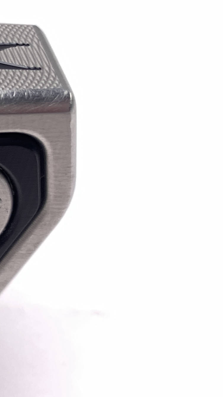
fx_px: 894
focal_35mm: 85
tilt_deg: -49.1
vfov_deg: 25.0
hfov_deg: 11.7
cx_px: -306
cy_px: 211
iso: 32
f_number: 1.8
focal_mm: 4.25
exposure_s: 1/120
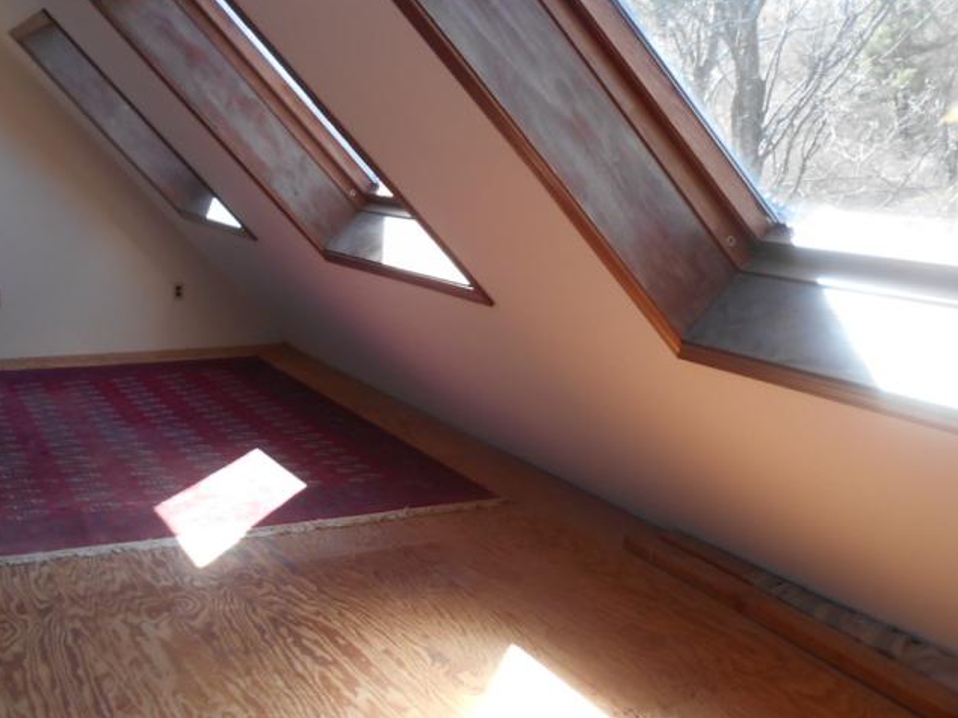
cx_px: 379
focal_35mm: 42
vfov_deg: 34.1
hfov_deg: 44.6
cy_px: 260
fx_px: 1162
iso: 80
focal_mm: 4.6
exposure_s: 1/80
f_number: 3.2
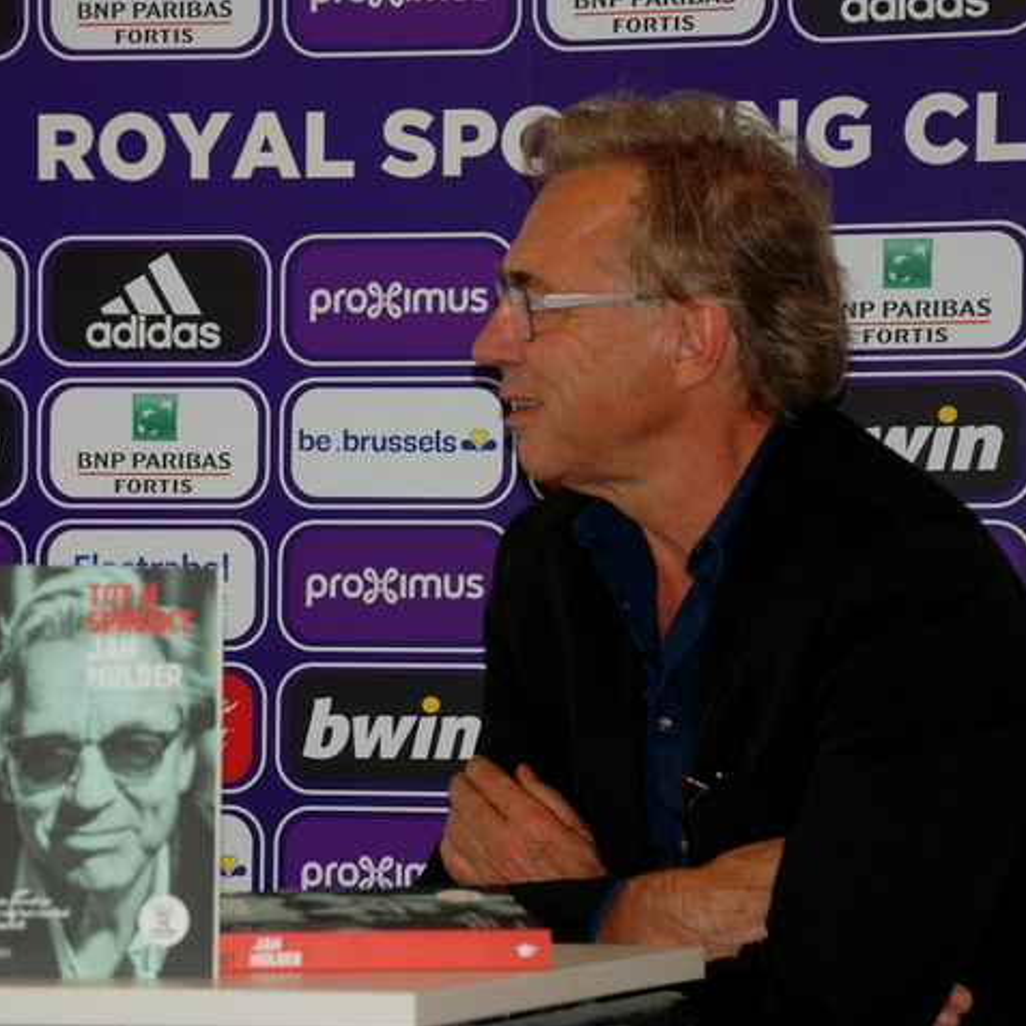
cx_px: 493
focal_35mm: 164
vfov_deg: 10.7
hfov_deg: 10.7
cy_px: 516
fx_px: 5487
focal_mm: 85
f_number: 5.6
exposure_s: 1/60
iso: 320
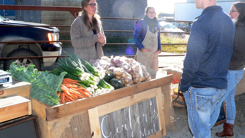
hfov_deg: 50.5
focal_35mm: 40
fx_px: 260
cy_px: 77
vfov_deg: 29.7
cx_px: 124
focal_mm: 6
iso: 80
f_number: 2.8
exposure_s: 1/400
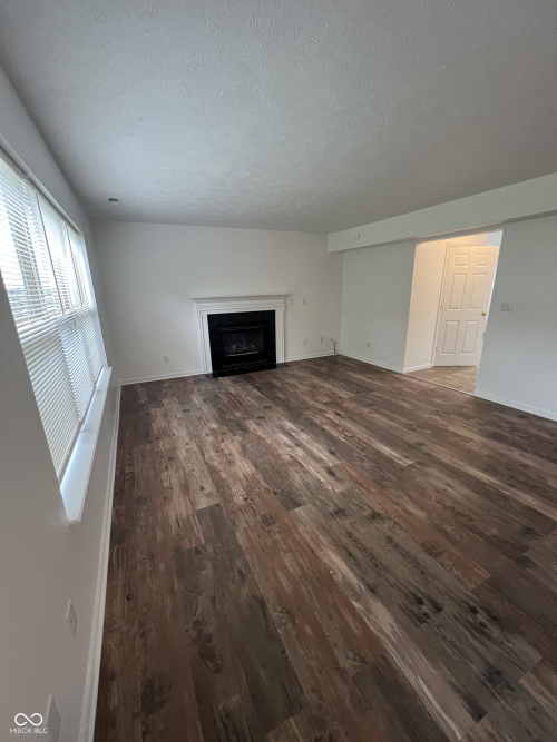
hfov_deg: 89.9
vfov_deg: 106.2
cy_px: 371
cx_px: 278
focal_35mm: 13
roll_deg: +1.2
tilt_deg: -16.8
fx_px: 279
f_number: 1.8
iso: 200
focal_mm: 1.57
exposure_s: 1/60
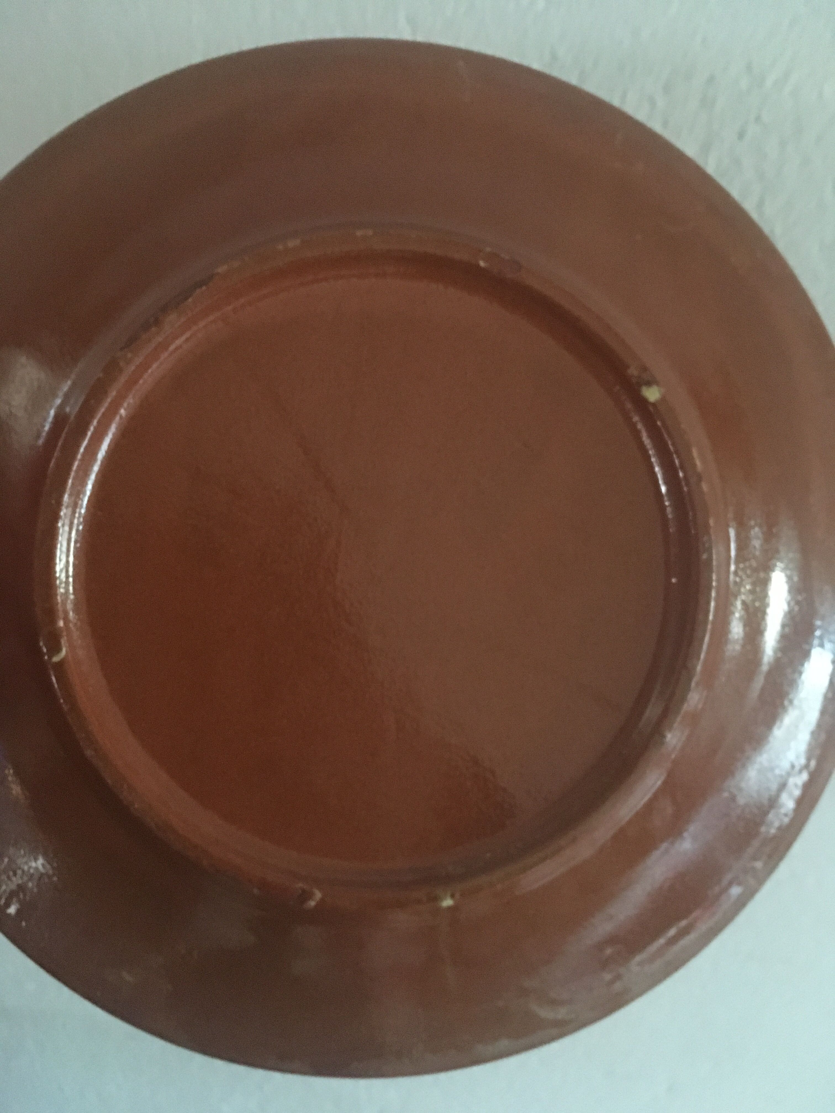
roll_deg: -6.7
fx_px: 933
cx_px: 418
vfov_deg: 61.7
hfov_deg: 48.2
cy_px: 556
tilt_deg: -35.4
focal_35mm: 29
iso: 320
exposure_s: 1/17
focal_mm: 4.15
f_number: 2.2
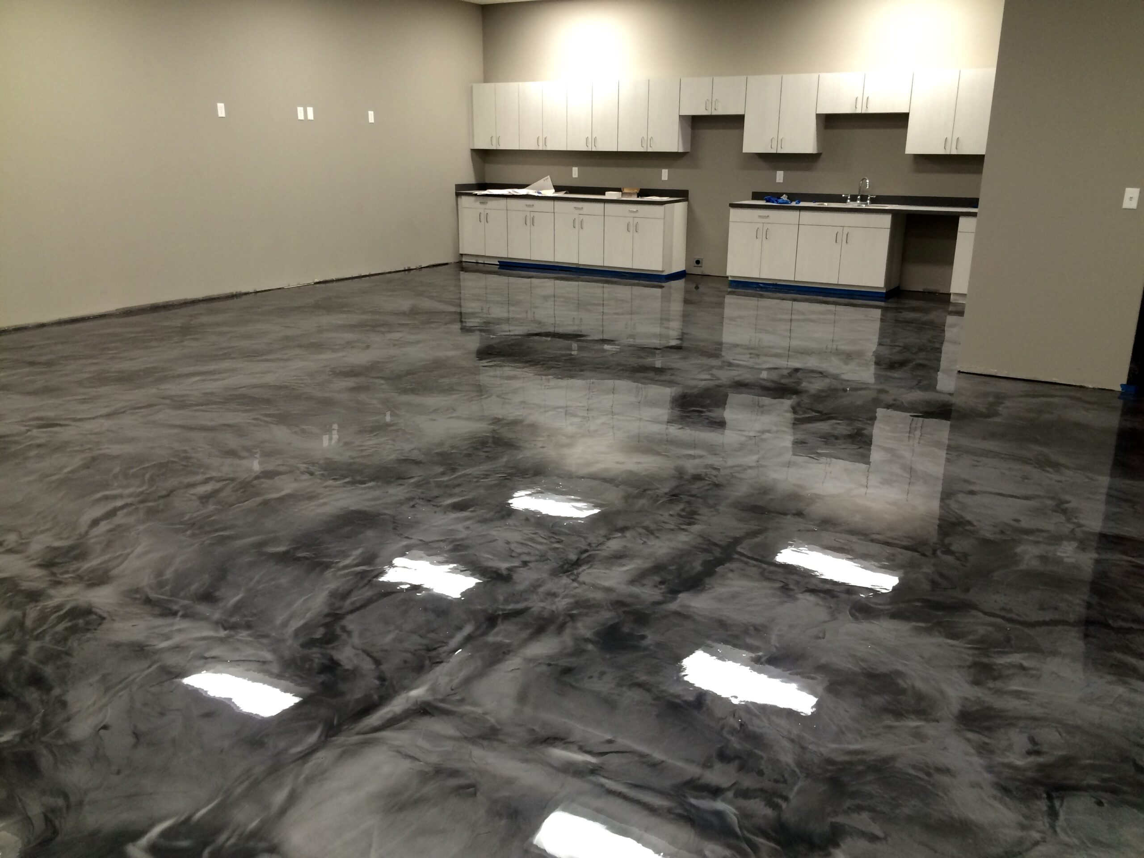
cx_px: 572
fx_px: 958
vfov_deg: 48.2
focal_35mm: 29
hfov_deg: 61.7
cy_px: 429
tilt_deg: -18.7
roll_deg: -1.2
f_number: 2.2
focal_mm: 4.15
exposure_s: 1/30
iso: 80
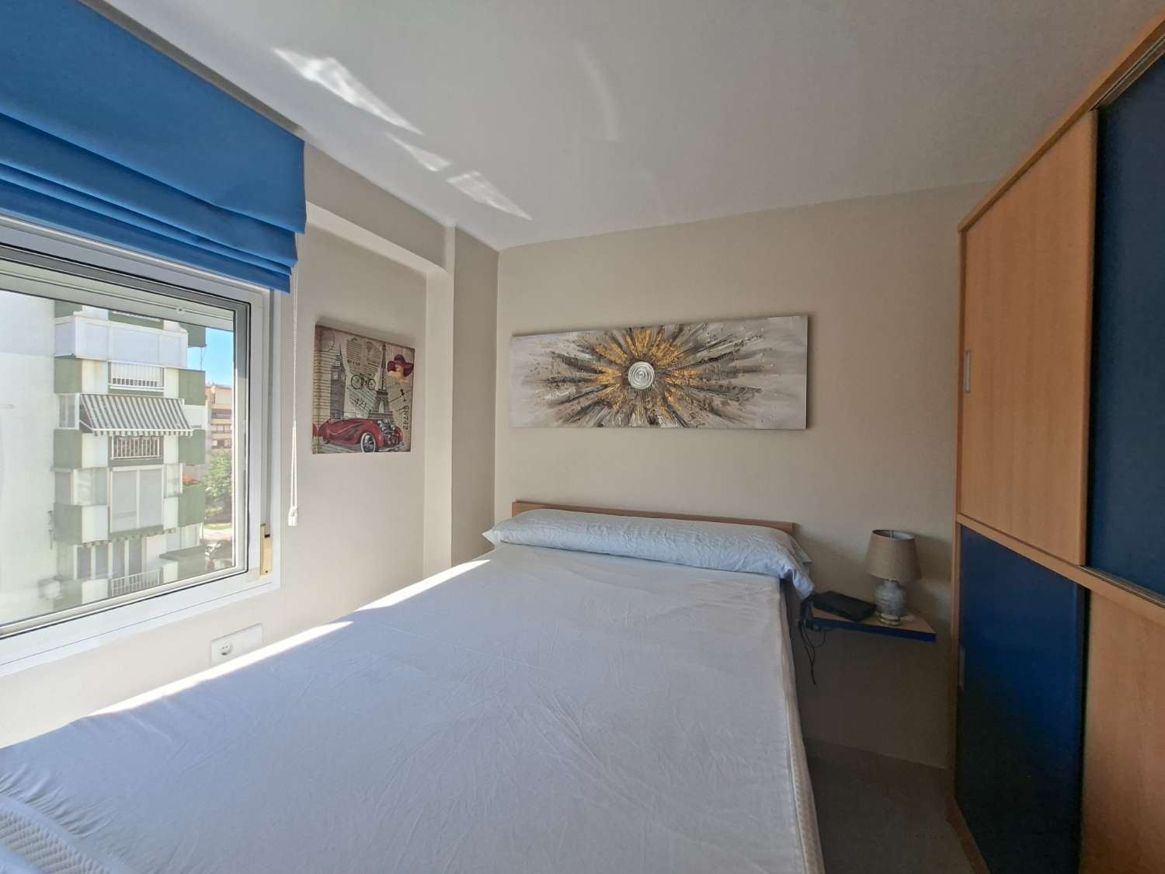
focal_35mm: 13
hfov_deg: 106.2
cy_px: 437
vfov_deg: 89.9
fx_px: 438
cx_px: 582
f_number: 2.2
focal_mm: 1.74
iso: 40
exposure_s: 1/194
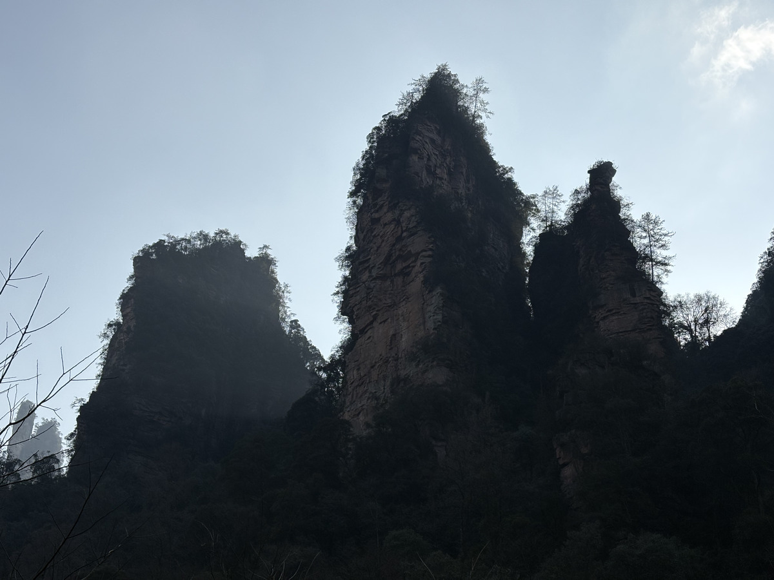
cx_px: 387
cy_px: 290
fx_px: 1163
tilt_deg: +36.1
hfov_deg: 36.8
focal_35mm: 52
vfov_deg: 28.0
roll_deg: -1.2
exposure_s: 1/4630
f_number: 1.6
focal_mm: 5.96
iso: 25
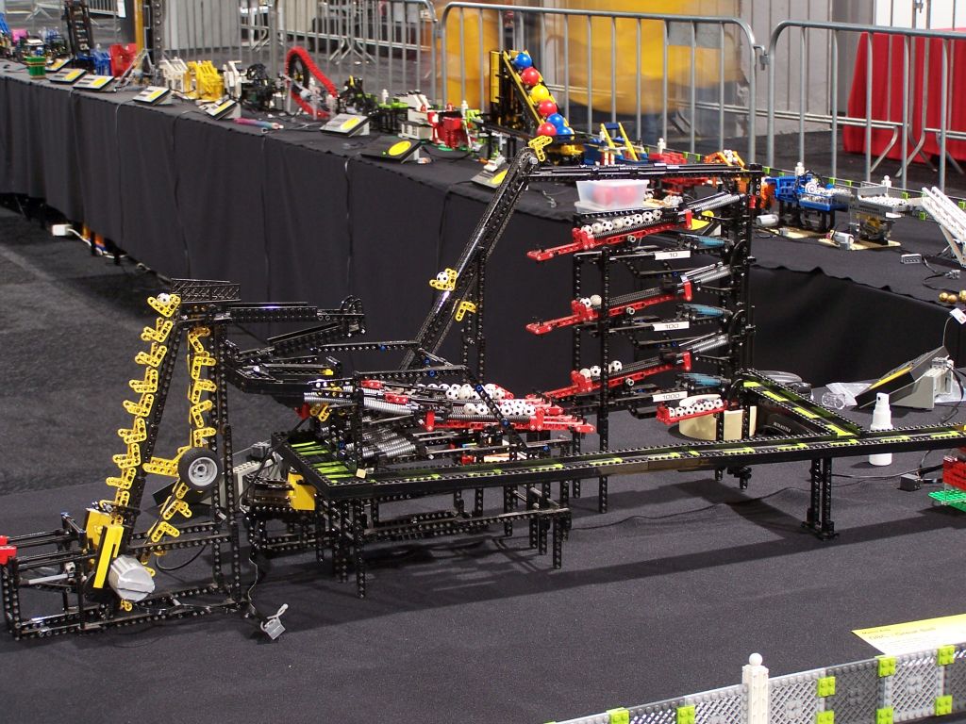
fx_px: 1926
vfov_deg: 21.3
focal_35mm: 69
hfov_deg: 28.2
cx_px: 483
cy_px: 362
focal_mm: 11.5
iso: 80
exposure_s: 1/2
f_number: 3.2
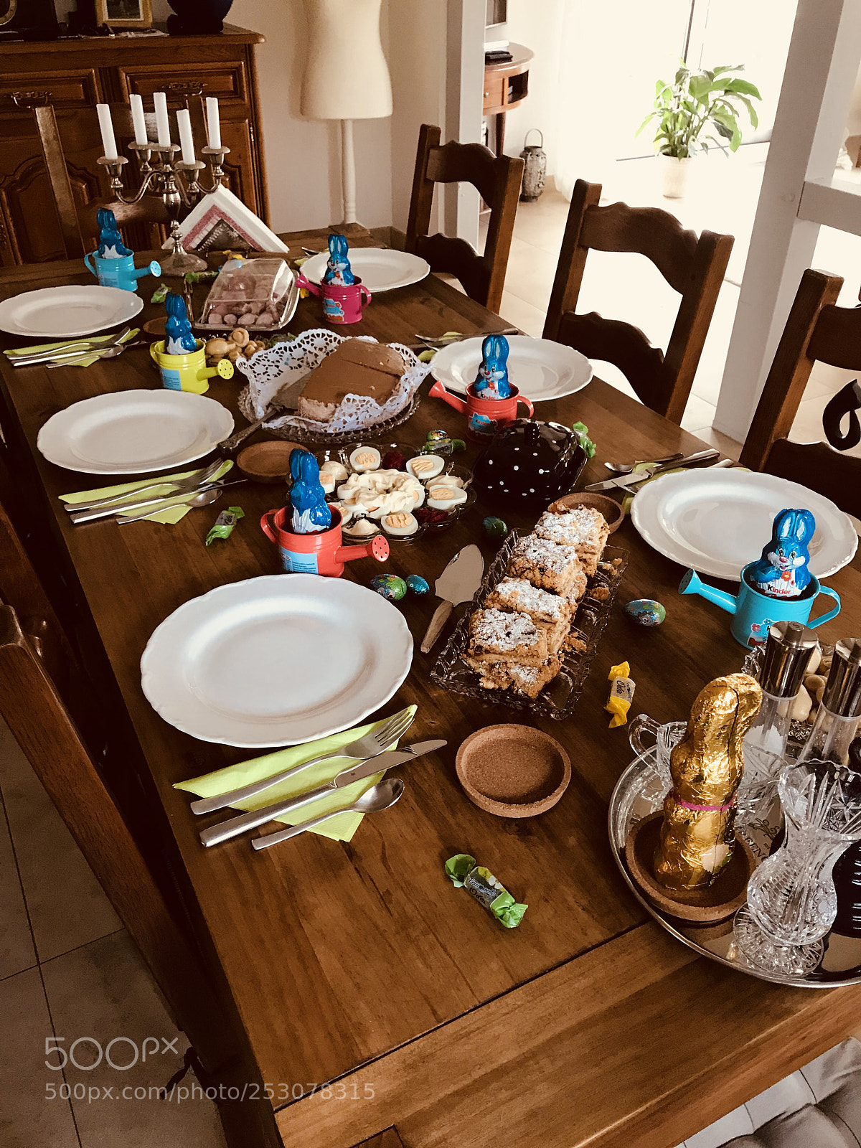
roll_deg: +1.1
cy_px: 574
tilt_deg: -34.7
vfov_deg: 63.4
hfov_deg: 49.7
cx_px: 430
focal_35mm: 28
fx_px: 929
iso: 40
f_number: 1.8
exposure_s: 1/17
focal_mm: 3.99
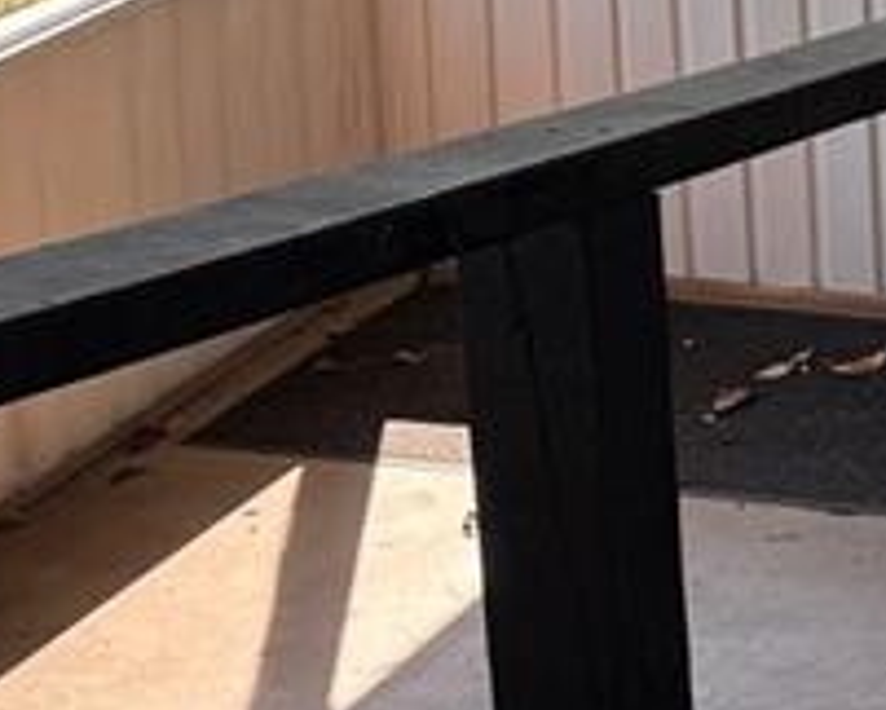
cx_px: 1318
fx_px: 3673
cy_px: -119
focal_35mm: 140
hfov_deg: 13.0
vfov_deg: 10.9
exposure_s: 1/598
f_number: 1.78
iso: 80
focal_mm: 6.76
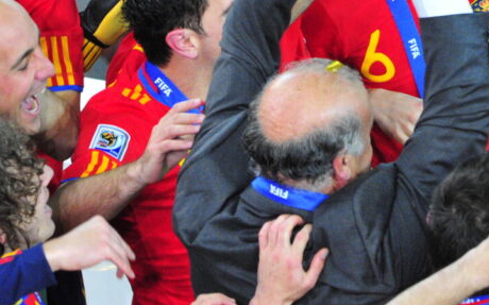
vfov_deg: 1.0
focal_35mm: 1362
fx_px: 18142
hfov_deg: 1.5
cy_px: 48
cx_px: 400
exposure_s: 1/400
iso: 12800
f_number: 10
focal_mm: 600
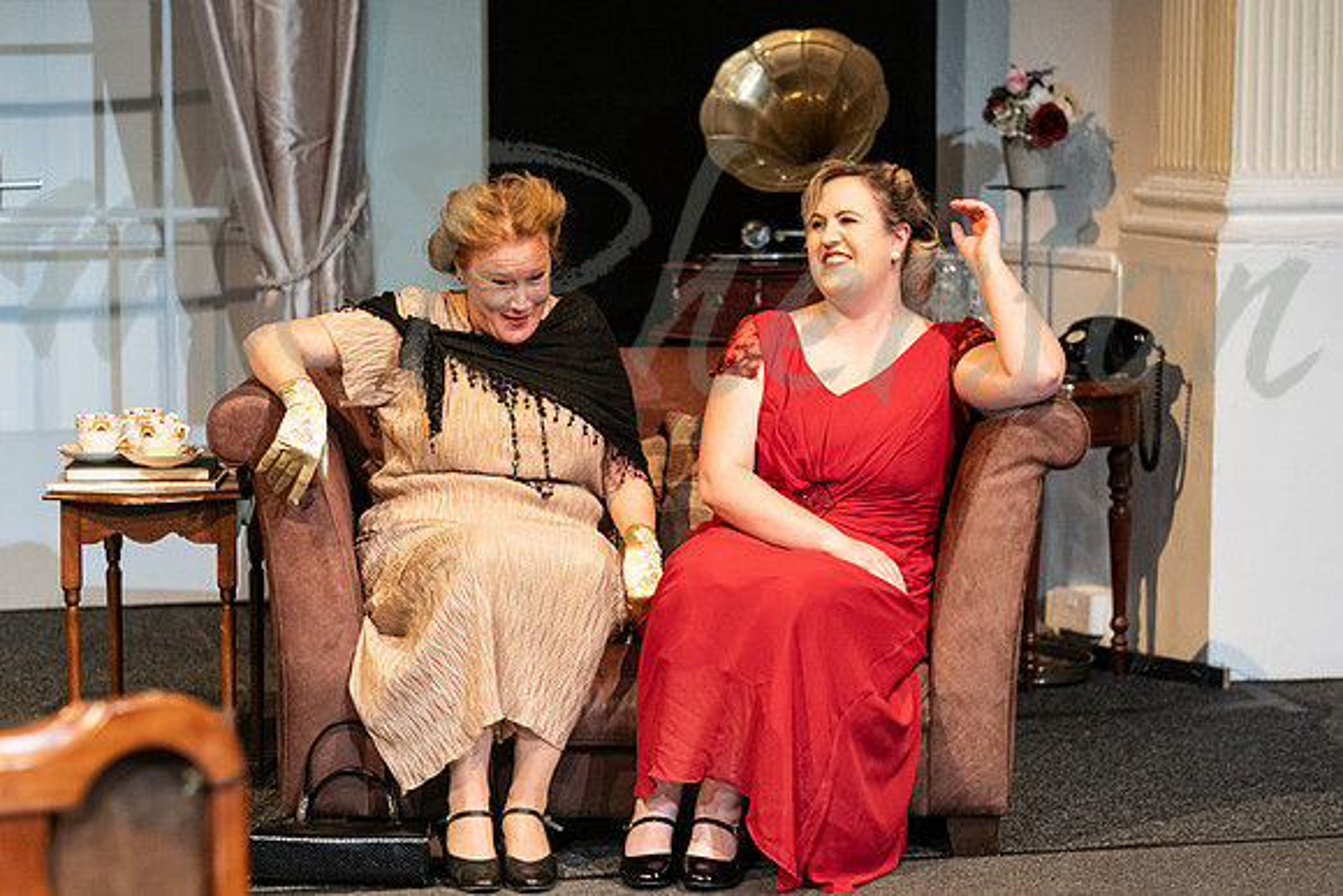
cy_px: 439
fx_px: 3361
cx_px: 707
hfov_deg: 22.6
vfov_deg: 15.2
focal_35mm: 90
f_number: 2.5
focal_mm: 56
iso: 1600
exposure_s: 1/250
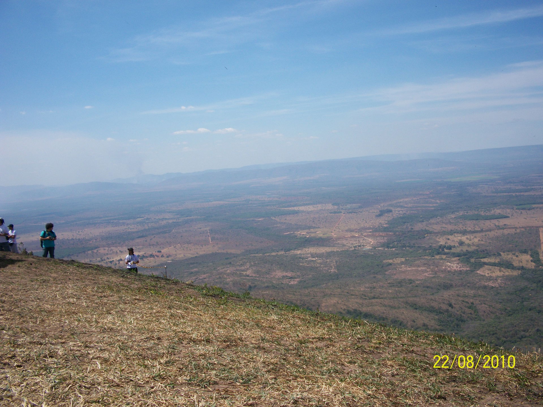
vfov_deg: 40.7
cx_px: 272
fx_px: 549
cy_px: 204
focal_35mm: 35
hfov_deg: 52.6
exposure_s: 1/500
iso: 80
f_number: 5.6
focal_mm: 6.3
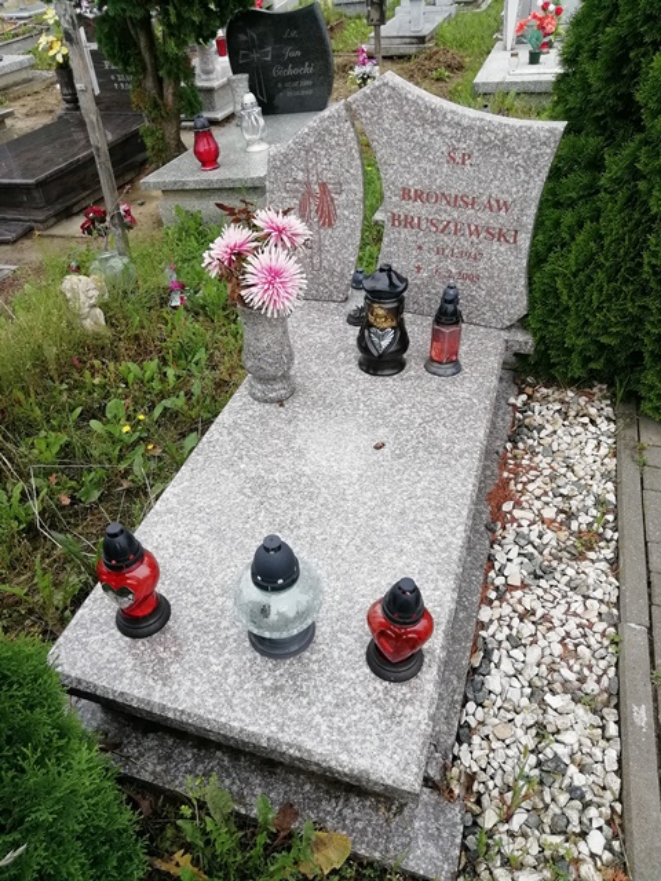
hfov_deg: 53.1
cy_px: 440
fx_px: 662
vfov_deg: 67.3
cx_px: 330
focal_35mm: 26
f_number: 2.2
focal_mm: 3.21
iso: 50
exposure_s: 1/538
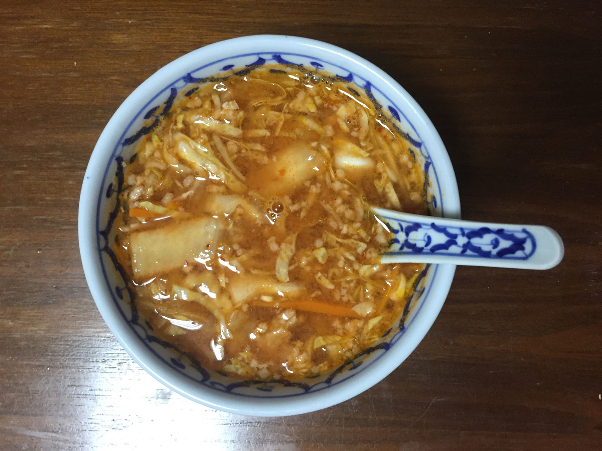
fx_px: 504
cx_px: 301
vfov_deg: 48.2
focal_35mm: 29
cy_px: 226
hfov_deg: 61.7
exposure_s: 1/30
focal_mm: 4.15
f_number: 2.2
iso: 160
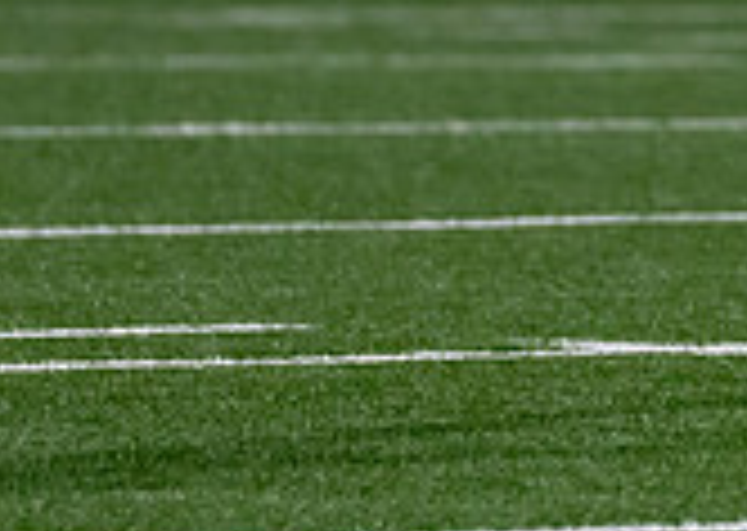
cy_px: -309
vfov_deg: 1.2
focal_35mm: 1224
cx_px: 935
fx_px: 25925
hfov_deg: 1.6
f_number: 2.8
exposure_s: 1/1250
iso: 3200
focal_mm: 200
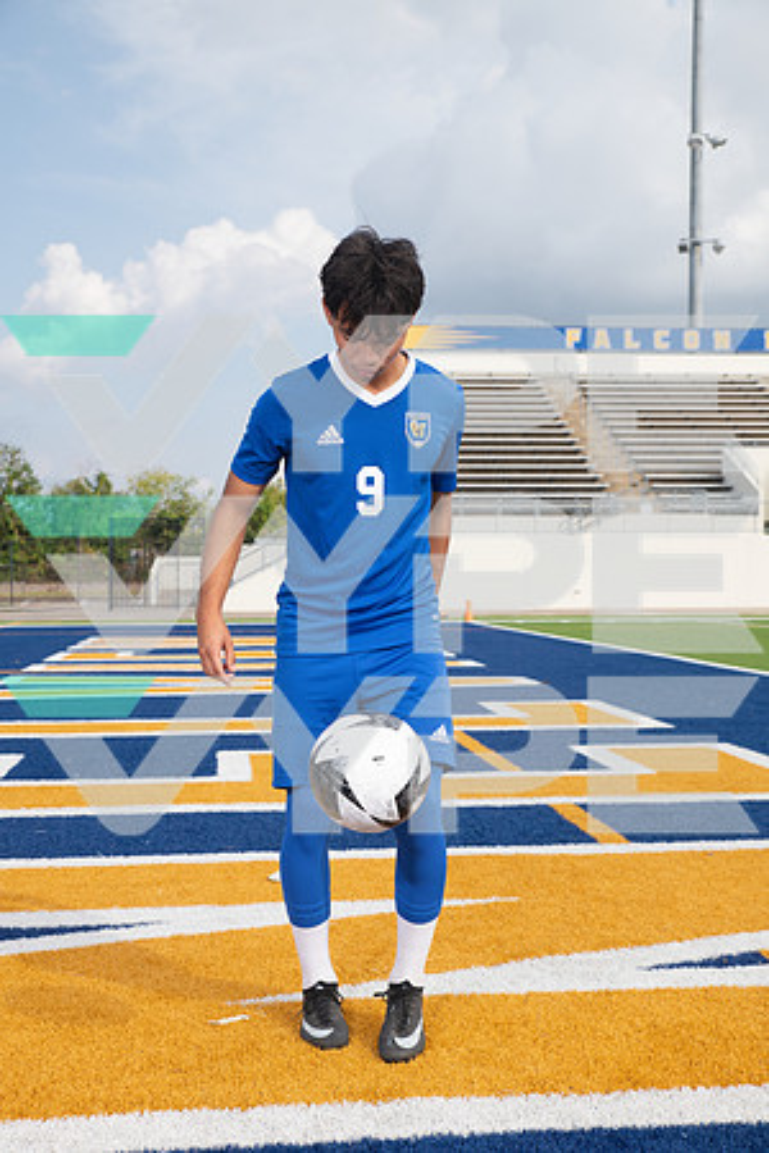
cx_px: 384
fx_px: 1538
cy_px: 576
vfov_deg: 41.1
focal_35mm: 48
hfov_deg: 28.1
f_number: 7.1
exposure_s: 1/400
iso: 100
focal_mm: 48
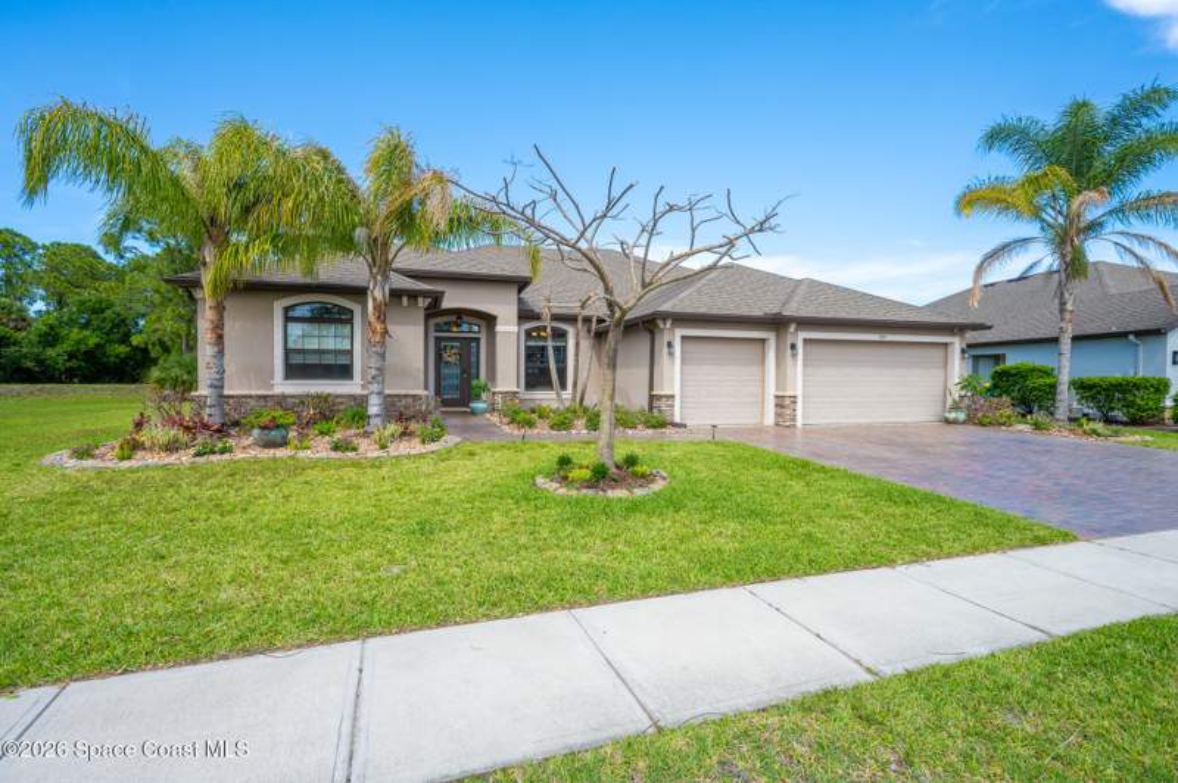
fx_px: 539
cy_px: 392
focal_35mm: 16
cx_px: 589
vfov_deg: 72.0
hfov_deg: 95.0
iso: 200
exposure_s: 1/500
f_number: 6.3
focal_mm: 16.5
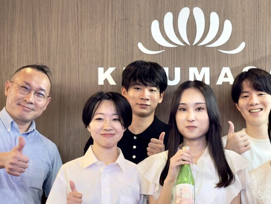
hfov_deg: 26.8
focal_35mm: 72
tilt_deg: +1.2
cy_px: 176
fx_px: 564
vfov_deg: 20.1
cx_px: 191
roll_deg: +0.1
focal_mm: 6.76
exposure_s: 1/60
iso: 250
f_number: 1.78
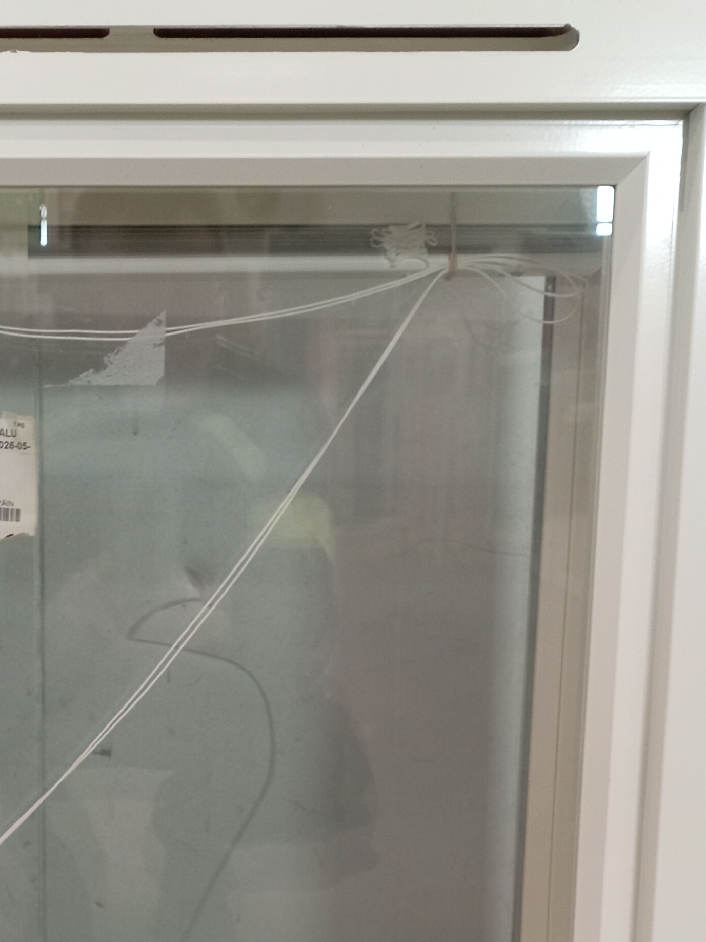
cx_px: 143
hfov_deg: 24.0
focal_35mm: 60
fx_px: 1632
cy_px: 798
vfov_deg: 31.1
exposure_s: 1/25
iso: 741
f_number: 1.8
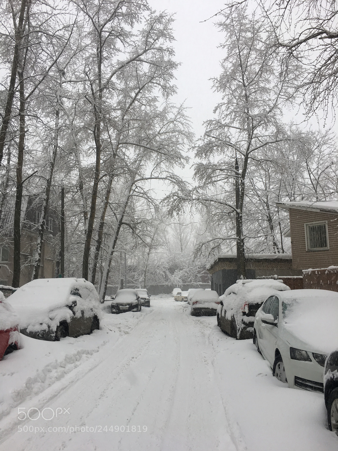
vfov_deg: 61.7
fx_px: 378
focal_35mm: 29
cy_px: 226
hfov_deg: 48.2
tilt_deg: +8.4
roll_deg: +1.2
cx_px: 169
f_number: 2.2
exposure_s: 1/125
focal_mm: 4.15
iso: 25
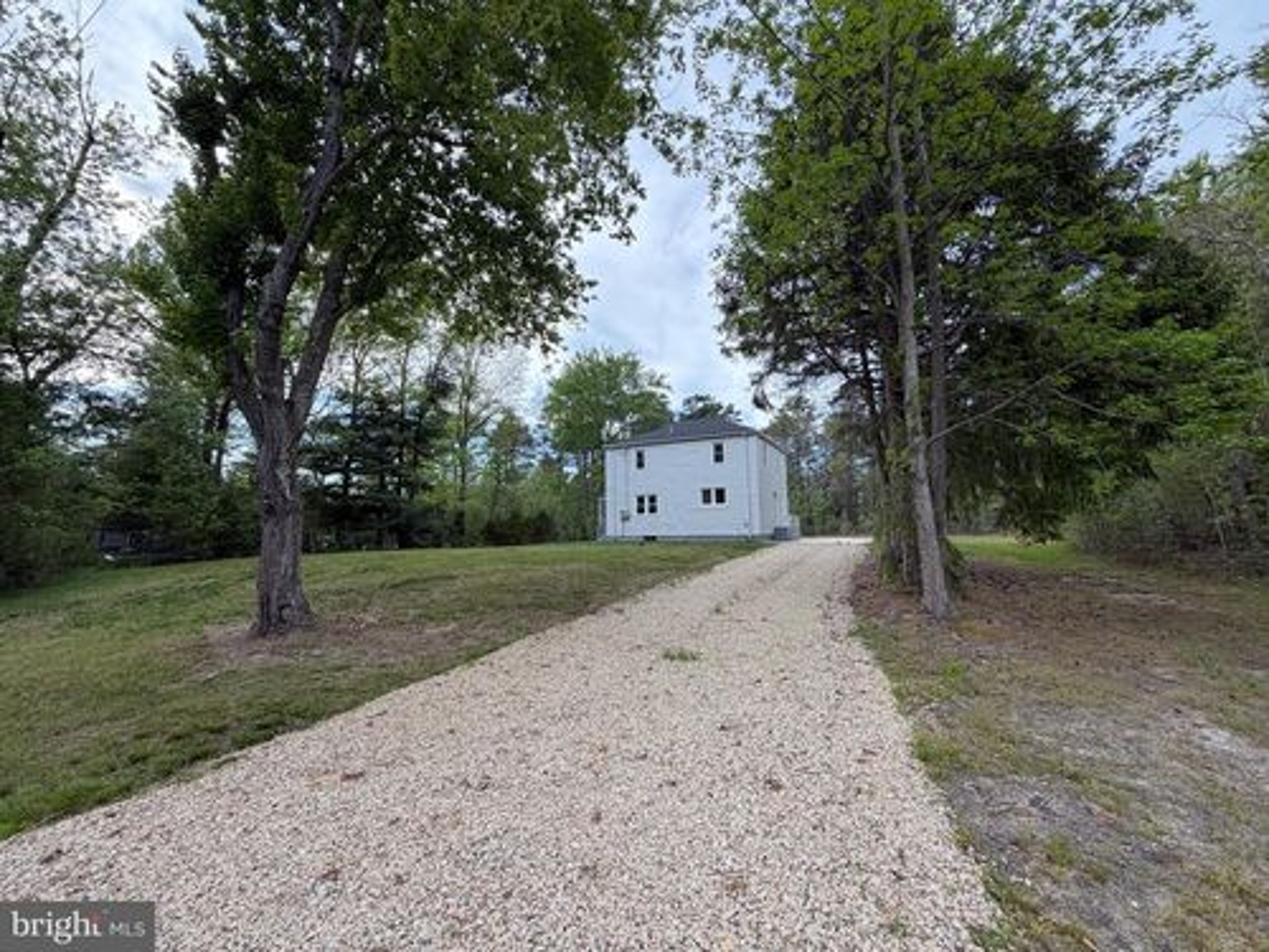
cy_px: 476
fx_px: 513
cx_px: 634
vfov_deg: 85.7
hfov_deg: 102.1
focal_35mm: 14
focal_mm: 2.22
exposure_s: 1/494
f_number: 2.2
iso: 64
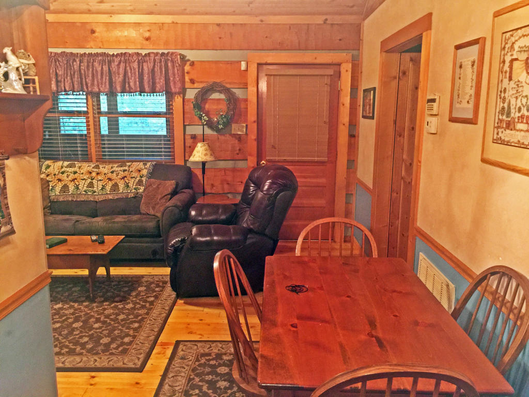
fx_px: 443
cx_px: 264
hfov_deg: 61.7
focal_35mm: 29
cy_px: 198
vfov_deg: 48.2
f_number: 2.2
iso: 80
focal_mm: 4.15
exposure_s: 1/4
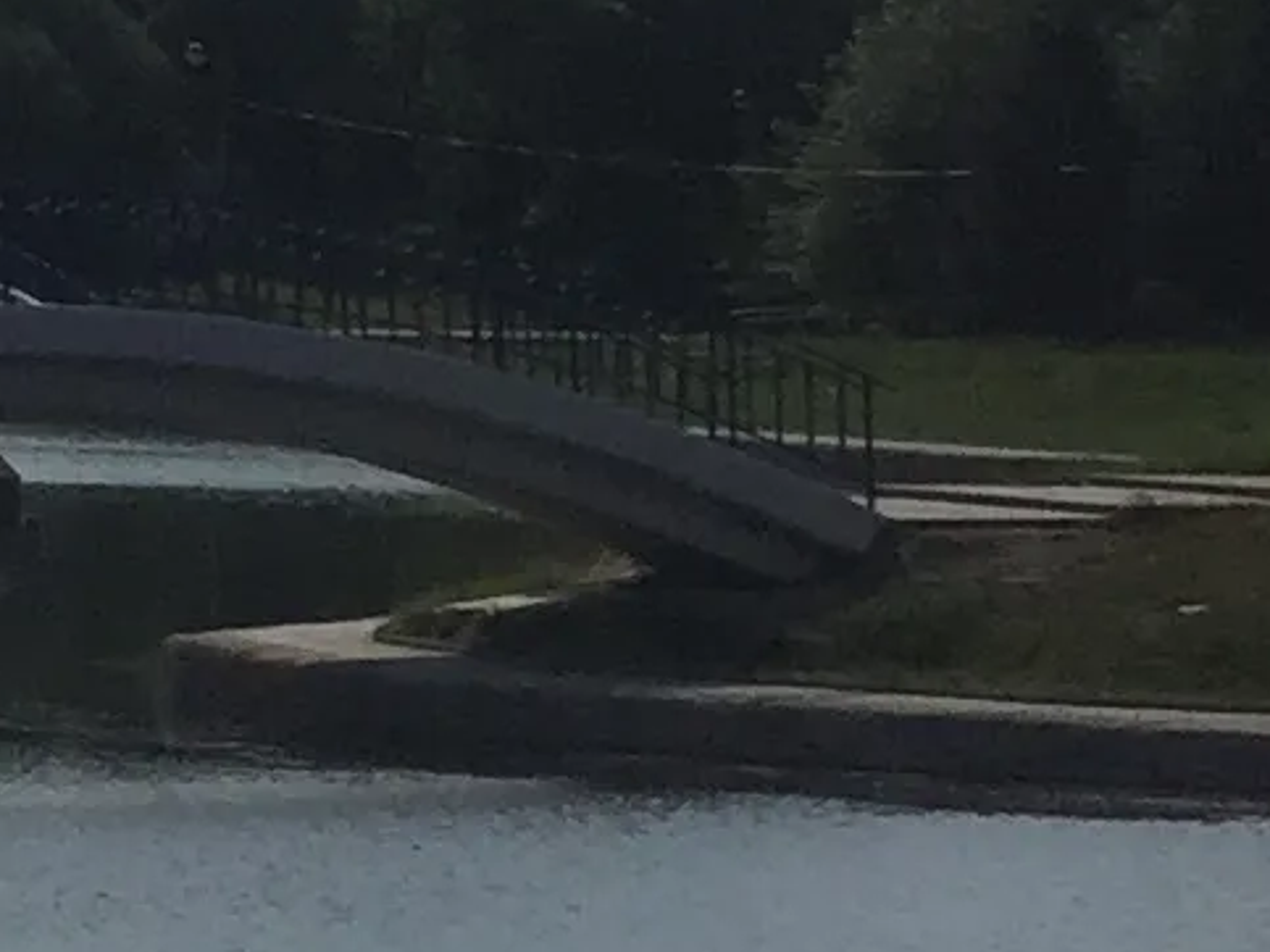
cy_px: -5
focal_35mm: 196
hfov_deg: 8.1
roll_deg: -2.8
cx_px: -2998
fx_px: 7189
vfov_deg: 7.5
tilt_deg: +1.2
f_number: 2.2
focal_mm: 4.15
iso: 32
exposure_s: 1/7937
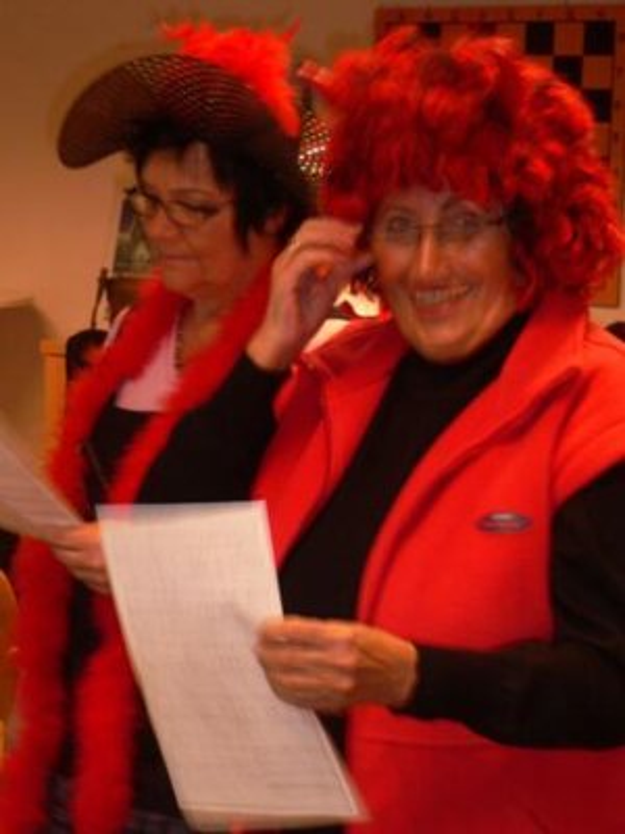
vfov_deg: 20.2
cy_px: 417
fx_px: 2335
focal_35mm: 97
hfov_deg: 15.2
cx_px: 312
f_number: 4.9
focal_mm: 16.1
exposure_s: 1/8
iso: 100
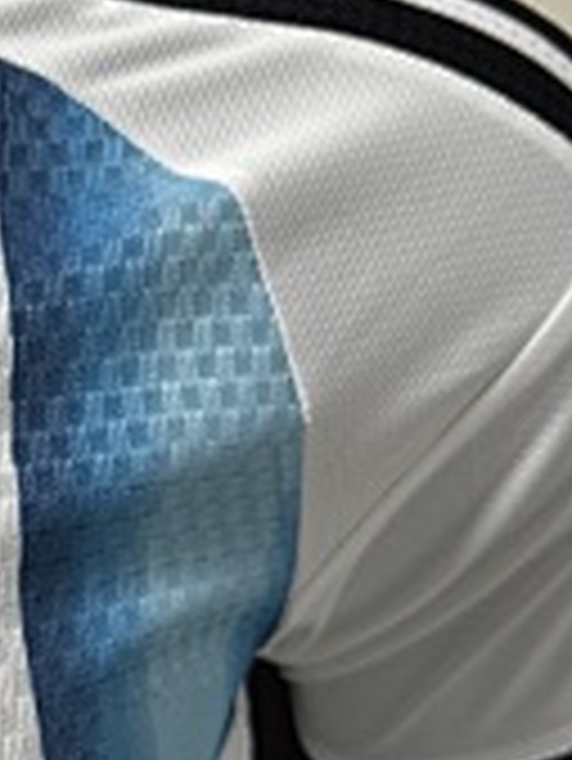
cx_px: -196
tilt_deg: -14.0
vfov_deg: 27.4
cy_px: 378
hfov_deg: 19.0
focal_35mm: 71
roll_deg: +8.0
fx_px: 1562
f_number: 1.78
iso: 160
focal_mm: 6.76
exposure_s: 1/50
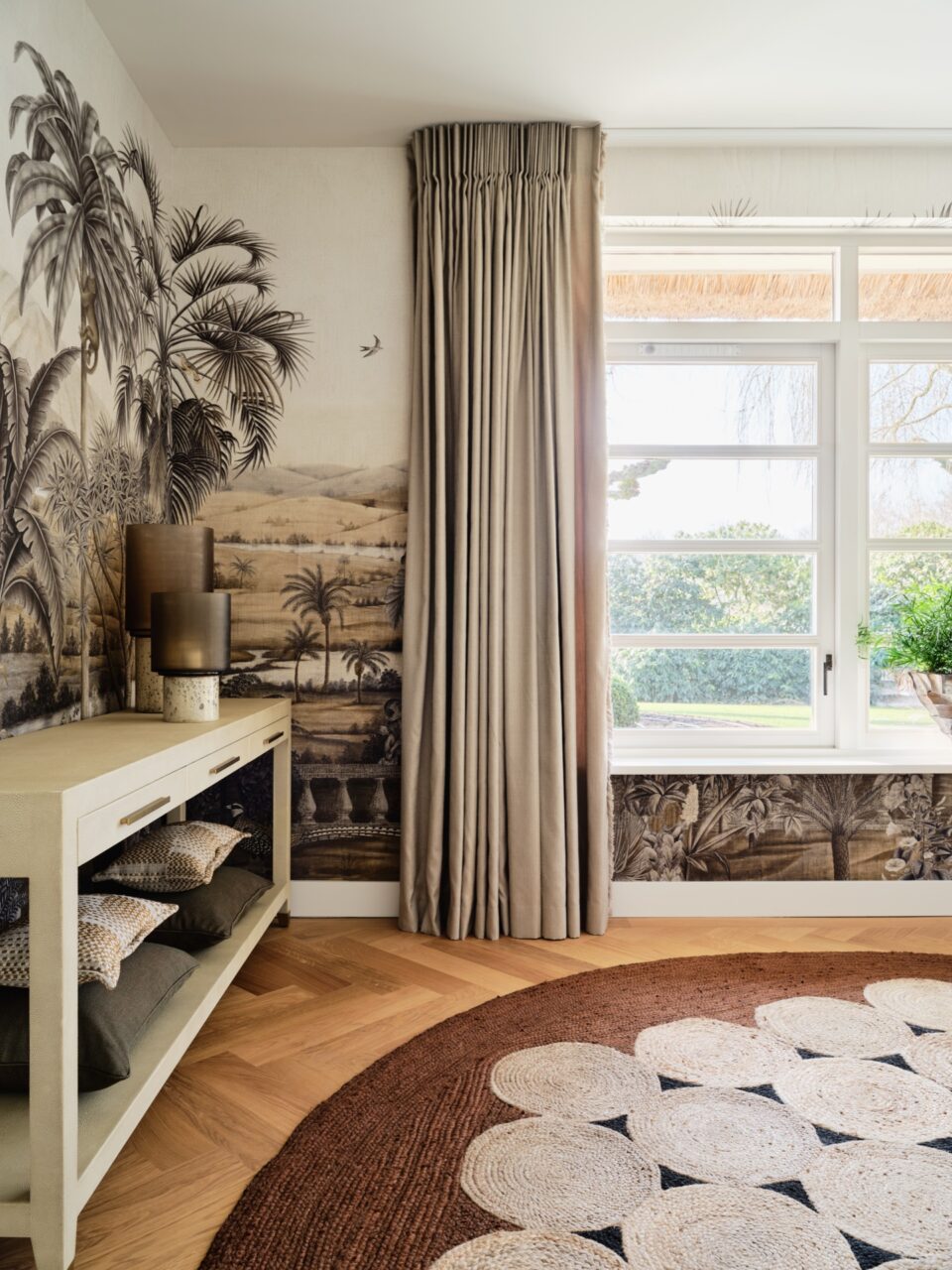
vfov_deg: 69.4
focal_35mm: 25
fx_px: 917
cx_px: 476
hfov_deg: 54.9
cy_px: 635
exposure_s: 1/2
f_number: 11
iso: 160
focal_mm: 32
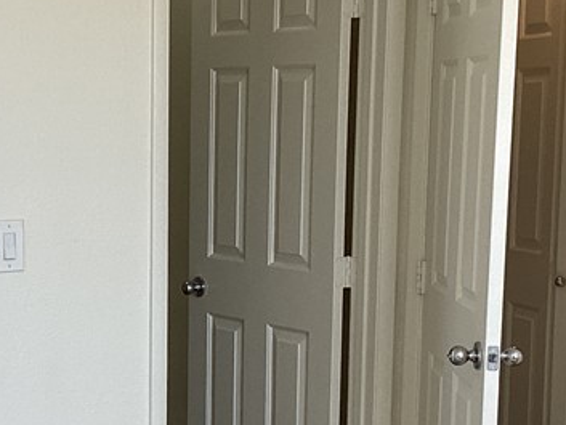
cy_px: 351
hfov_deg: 21.5
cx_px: 109
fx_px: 1472
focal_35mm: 90
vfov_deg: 16.3
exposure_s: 1/100
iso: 40
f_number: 2.4
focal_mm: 3.3
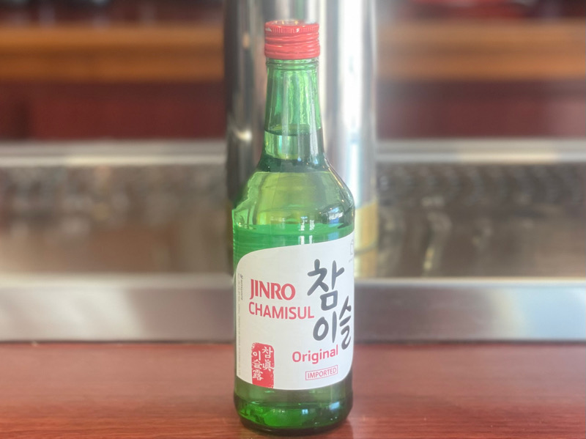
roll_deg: +0.4
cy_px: 220
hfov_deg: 36.8
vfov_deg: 28.0
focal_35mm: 52
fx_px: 880
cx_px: 293
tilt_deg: -15.6
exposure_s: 1/100
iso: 125
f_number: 2
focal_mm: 6
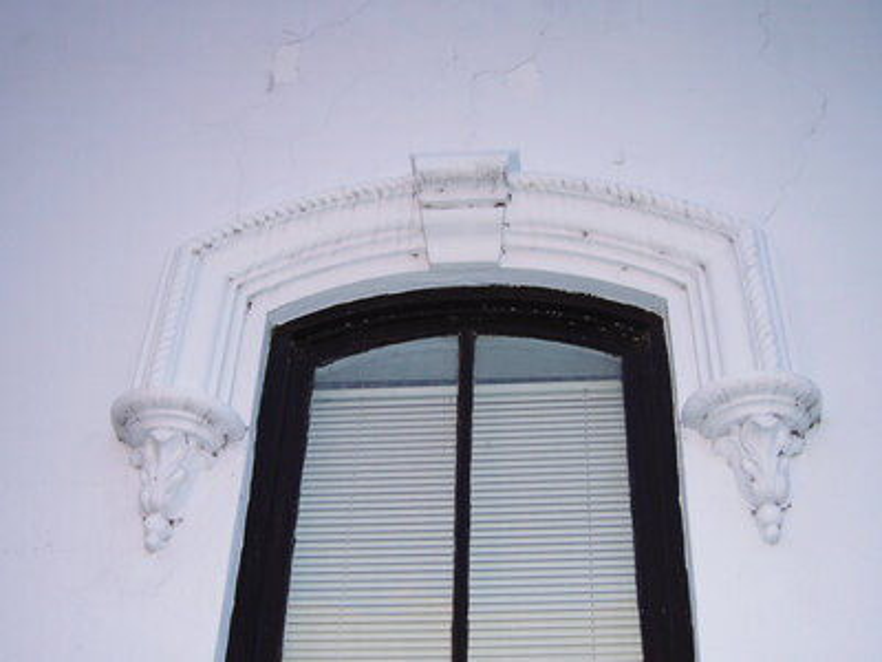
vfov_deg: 32.9
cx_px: 441
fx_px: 1121
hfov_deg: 42.9
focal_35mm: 44
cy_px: 331
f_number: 3.28
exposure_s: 1/610
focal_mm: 7.3
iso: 79
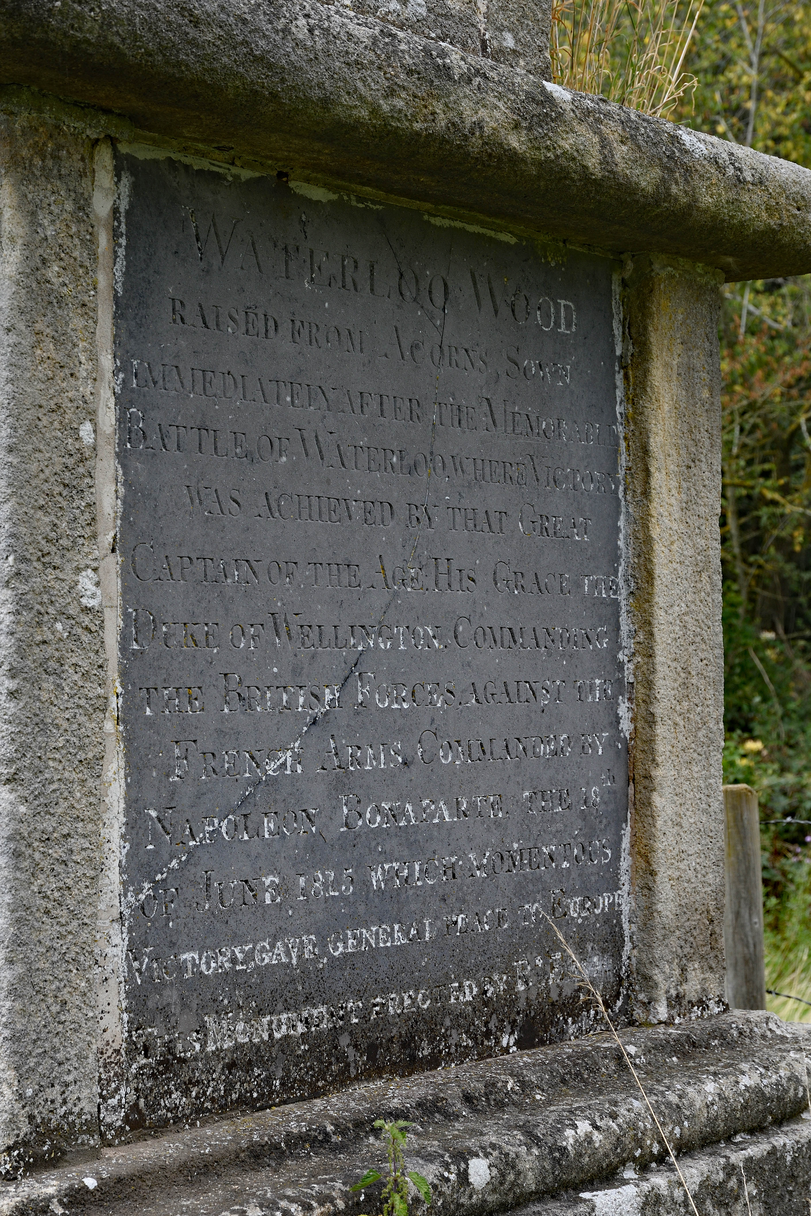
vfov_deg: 29.9
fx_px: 2281
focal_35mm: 68
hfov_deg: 20.2
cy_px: 608
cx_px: 406
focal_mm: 45
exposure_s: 1/160
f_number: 6.3
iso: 200
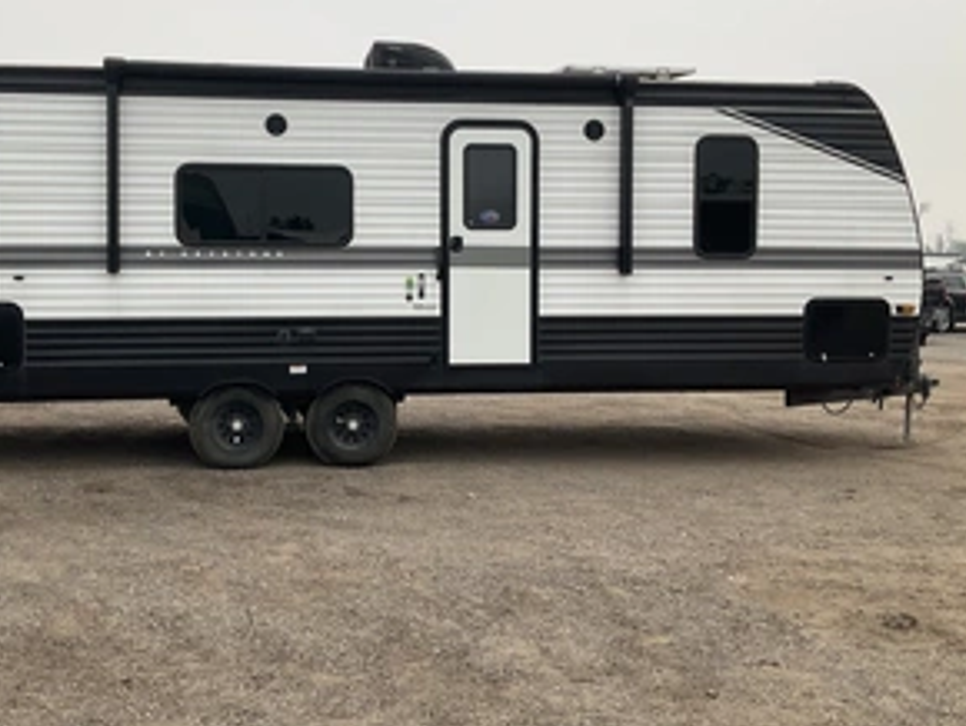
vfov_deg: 35.9
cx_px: 390
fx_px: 1117
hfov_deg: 46.5
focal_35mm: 40
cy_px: 296
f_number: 1.8
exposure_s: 1/1984
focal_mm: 3
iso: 25
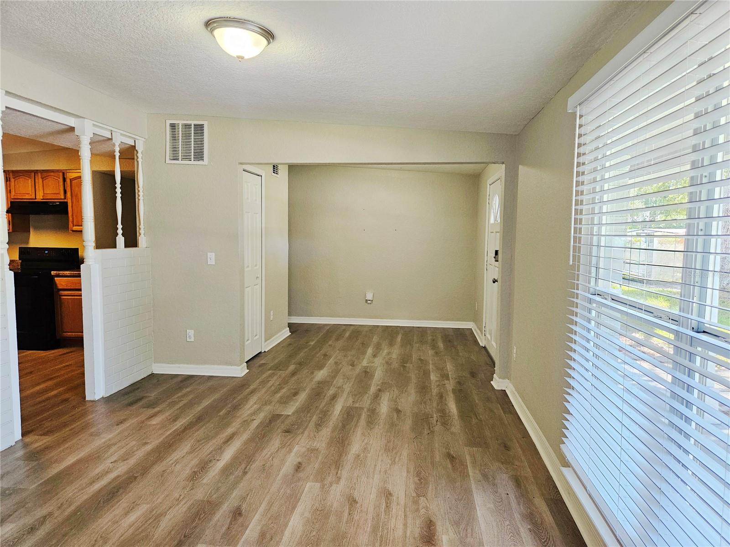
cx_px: 365
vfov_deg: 58.9
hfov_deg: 73.9
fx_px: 485
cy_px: 274
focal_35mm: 23
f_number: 1.8
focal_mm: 5.4
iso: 200
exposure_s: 1/120
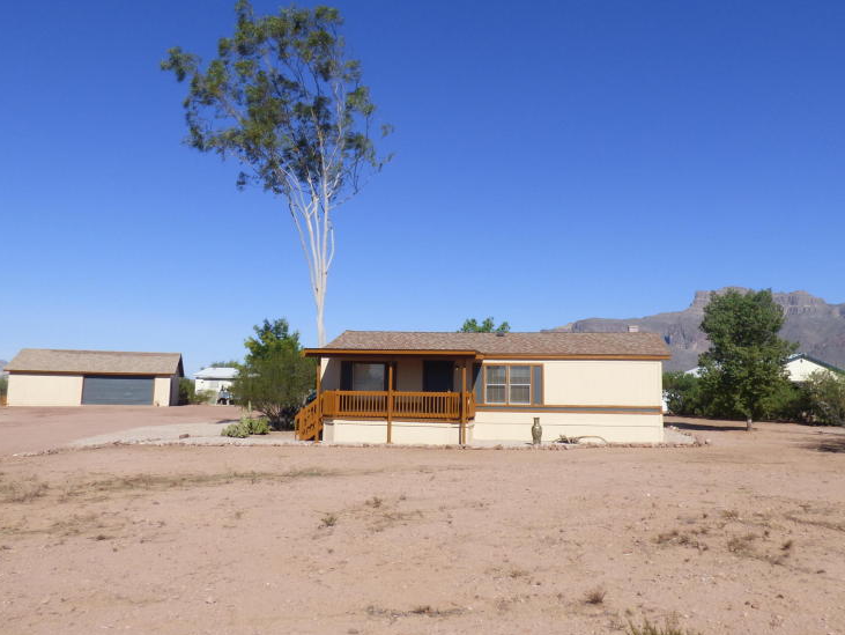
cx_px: 457
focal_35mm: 28
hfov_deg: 63.3
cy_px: 296
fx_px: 684
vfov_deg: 49.7
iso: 100
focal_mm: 3.58
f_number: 3.5
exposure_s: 1/1600
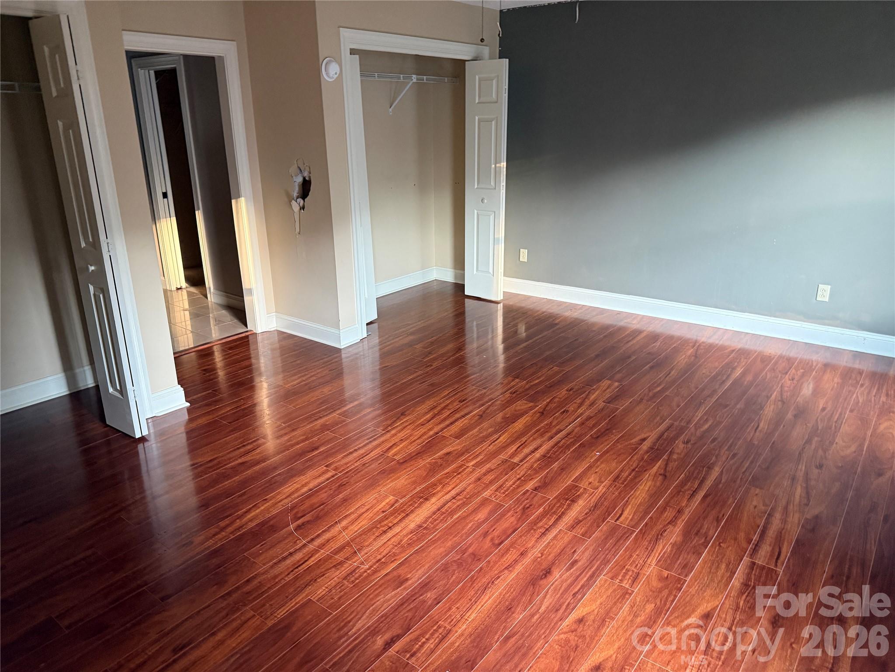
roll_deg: +2.7
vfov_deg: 56.8
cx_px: 448
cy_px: 336
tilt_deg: -19.7
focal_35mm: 24
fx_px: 621
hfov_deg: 71.6
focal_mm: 6.76
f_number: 1.78
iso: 500
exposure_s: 1/60
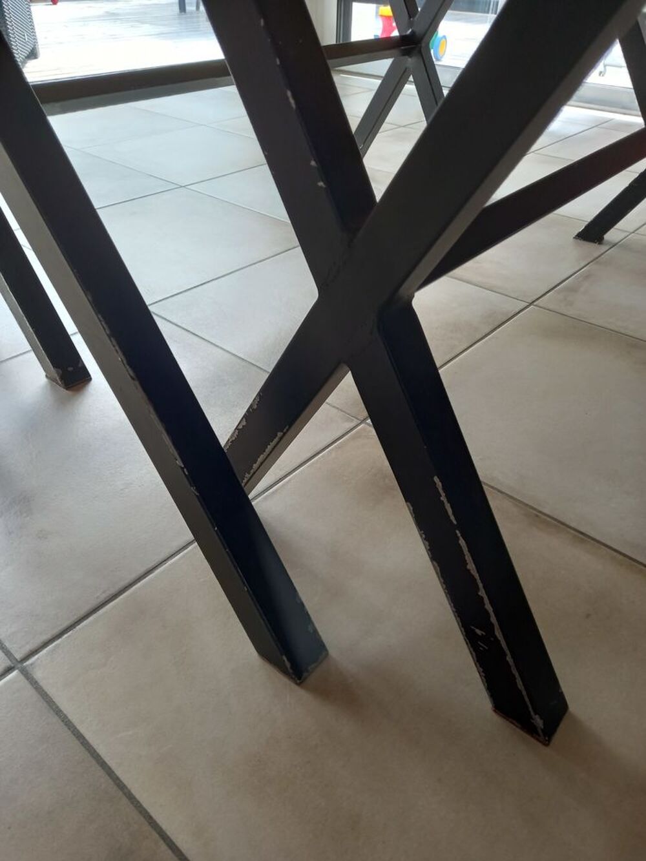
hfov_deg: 54.9
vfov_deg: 69.4
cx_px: 323
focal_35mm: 25
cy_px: 430
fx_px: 622
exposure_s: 1/50
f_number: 2
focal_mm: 4.6
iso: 80
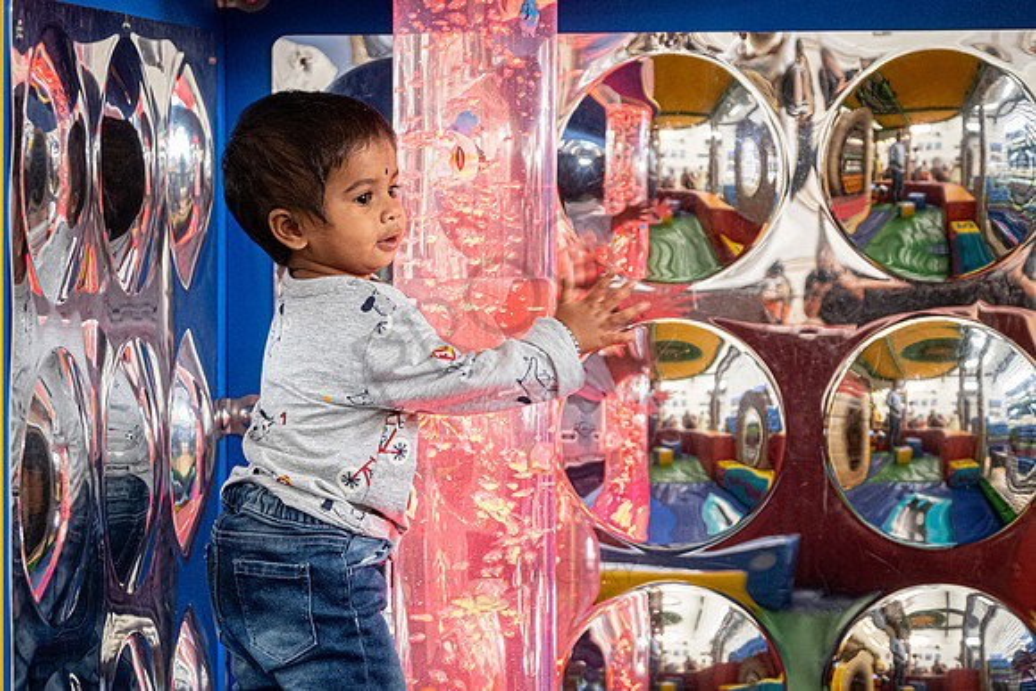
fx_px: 3392
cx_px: 454
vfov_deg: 11.6
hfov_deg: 17.4
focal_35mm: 118
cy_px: 383
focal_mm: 68.7
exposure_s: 1/60
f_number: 2.8
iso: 1600
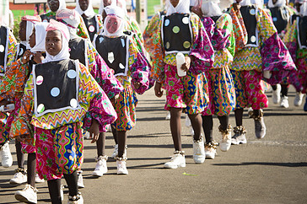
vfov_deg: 6.6
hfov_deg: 9.9
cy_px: 57
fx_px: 1764
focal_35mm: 207
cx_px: 67
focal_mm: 130
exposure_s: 1/200
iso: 100
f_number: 8
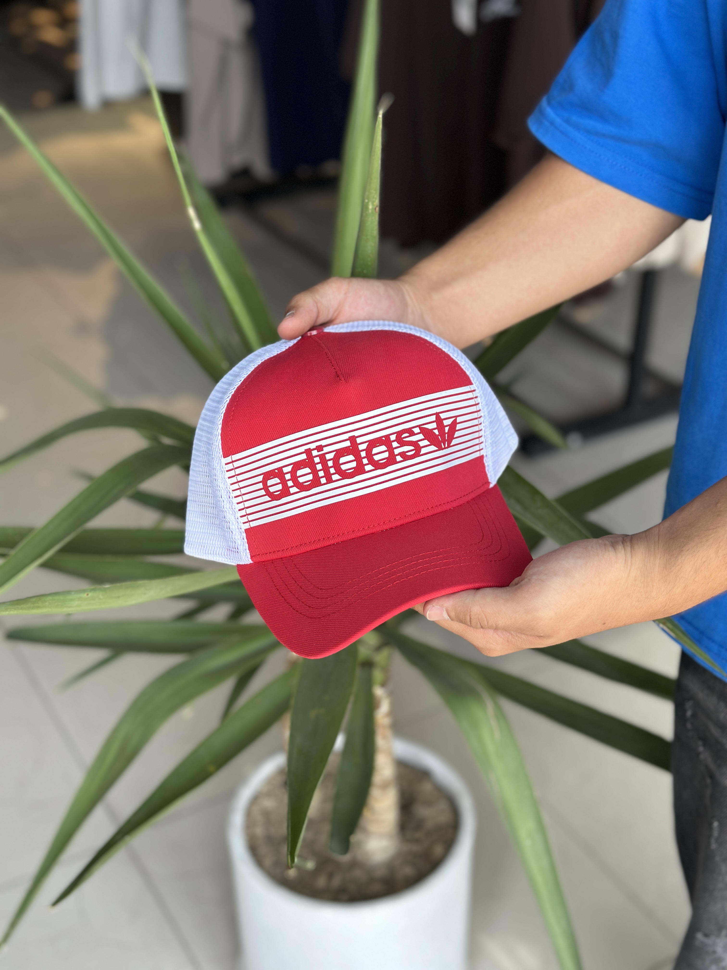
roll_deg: +0.7
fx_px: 1344
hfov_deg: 30.3
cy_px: 485
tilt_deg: -31.6
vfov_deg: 39.7
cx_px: 364
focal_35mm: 48
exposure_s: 1/254
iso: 80
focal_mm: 6.86
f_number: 1.78
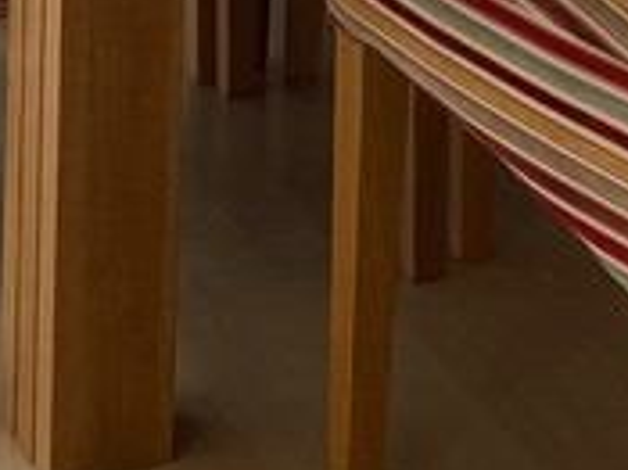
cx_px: 553
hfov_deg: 12.9
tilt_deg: -2.9
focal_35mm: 152
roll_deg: -1.9
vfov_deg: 8.5
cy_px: -832
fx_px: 2756
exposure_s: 1/100
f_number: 1.8
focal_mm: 4.25
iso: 32
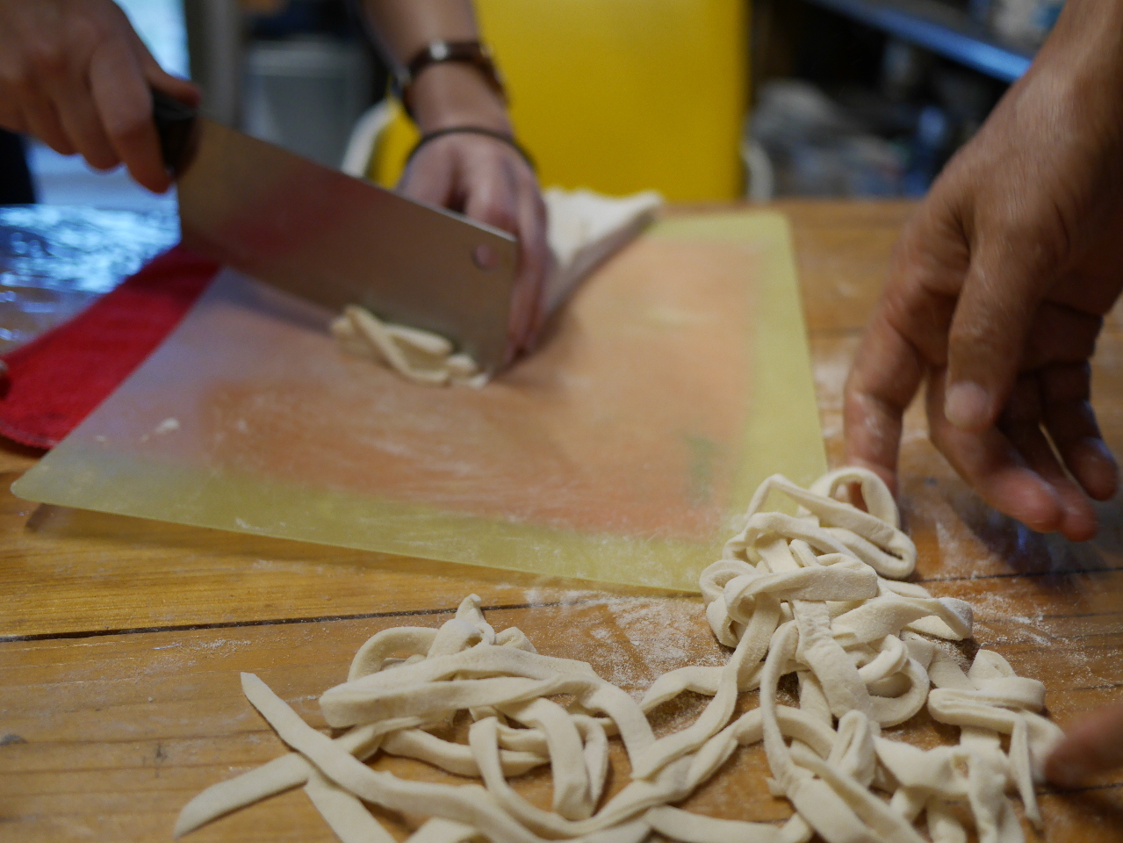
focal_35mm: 40
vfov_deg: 36.0
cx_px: 562
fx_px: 1298
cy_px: 422
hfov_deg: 46.8
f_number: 1.7
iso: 640
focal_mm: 20
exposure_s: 1/125
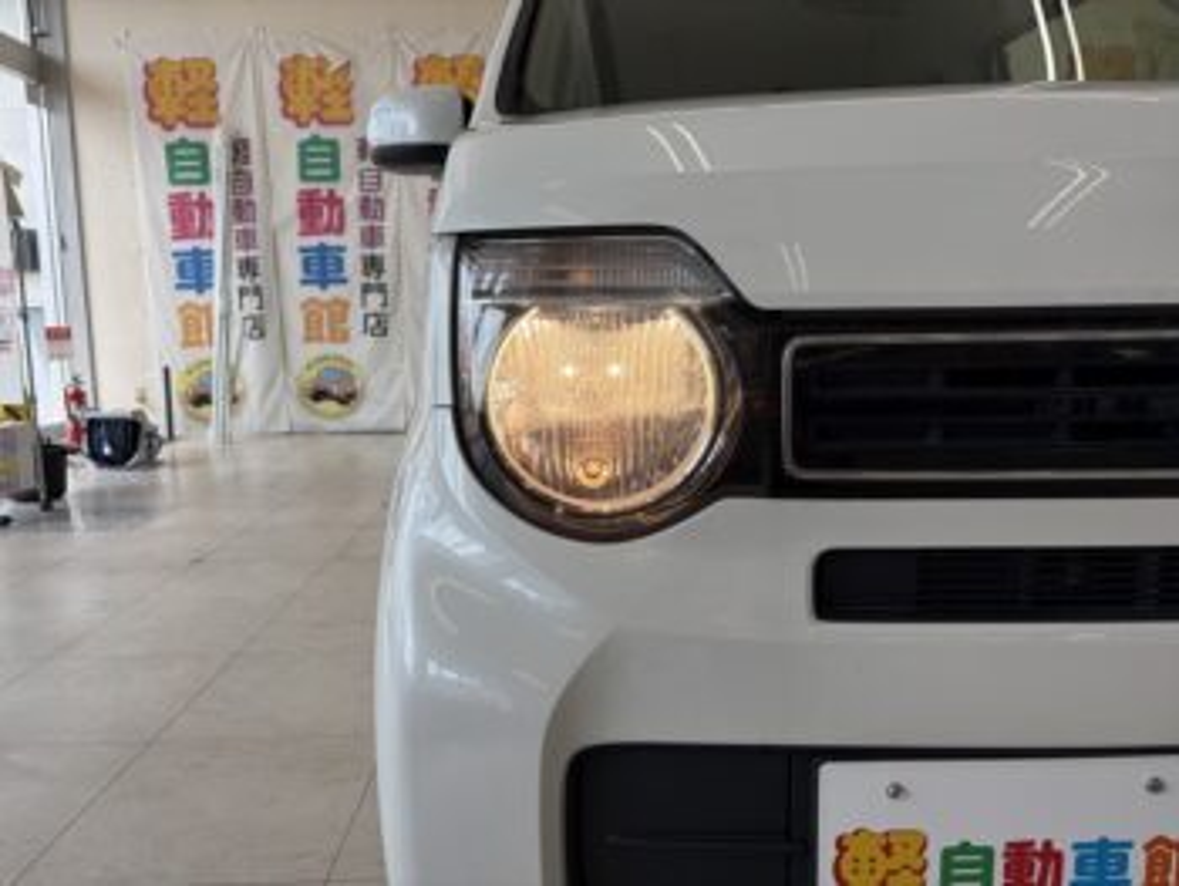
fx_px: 886
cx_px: 590
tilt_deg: -8.1
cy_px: 443
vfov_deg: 53.1
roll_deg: +0.6
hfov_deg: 67.3
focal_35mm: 26
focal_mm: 5.96
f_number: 1.6
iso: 64
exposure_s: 1/801
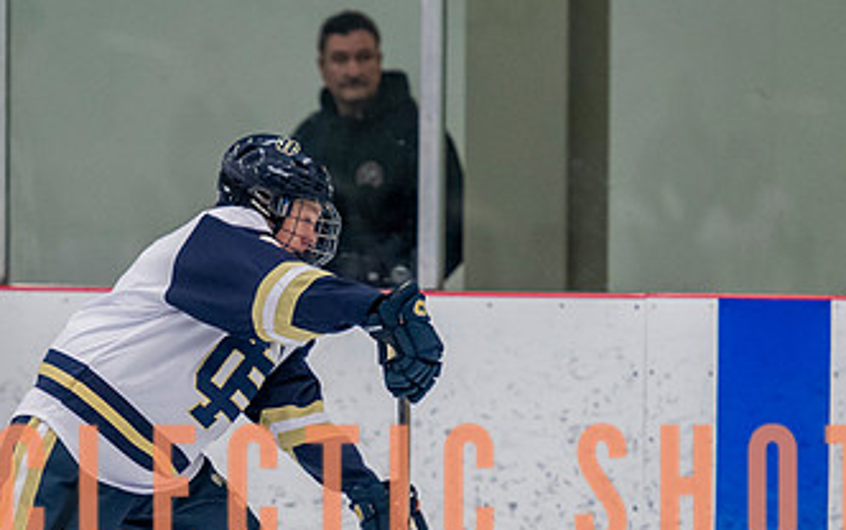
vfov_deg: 2.7
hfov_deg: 4.2
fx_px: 11421
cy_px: 543
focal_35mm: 495
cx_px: 227
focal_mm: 165
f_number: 3.2
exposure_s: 1/640
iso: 2000
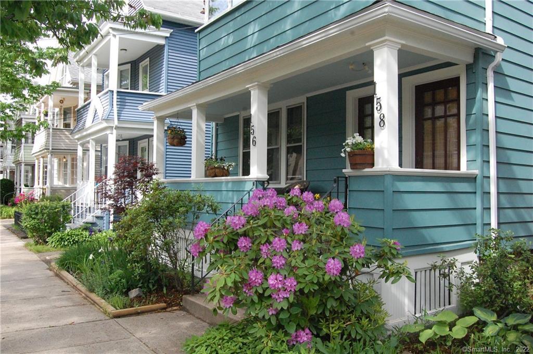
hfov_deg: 57.3
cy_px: 177
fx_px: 488
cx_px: 266
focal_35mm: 33
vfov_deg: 39.9
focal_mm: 22
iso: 1600
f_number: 10
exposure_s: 1/400
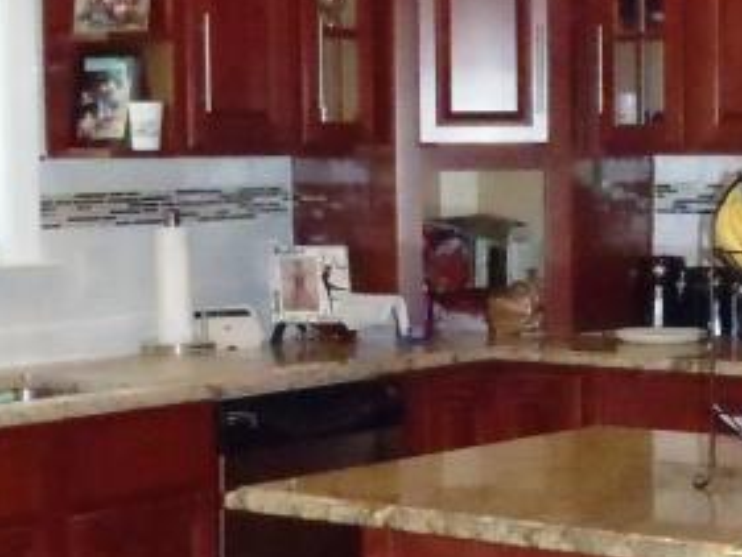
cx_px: 644
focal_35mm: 102
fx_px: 2187
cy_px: 319
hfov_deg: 19.0
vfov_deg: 14.5
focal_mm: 5
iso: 800
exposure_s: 1/125
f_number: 3.9
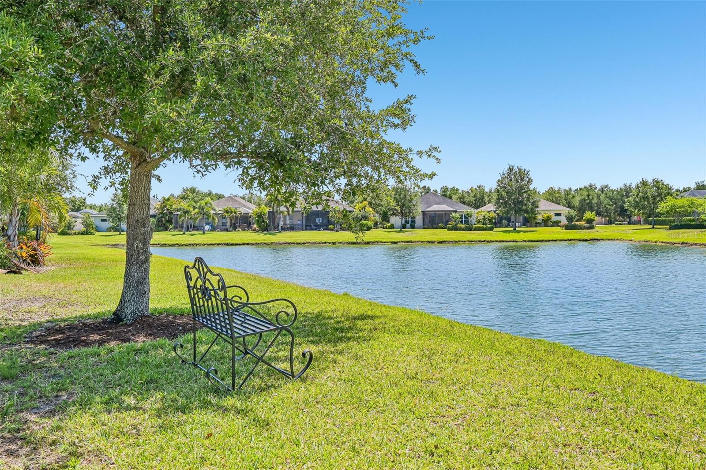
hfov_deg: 61.9
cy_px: 235
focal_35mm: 30
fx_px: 588
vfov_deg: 43.6
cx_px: 353
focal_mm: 30
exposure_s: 1/1250
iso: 400
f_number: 8
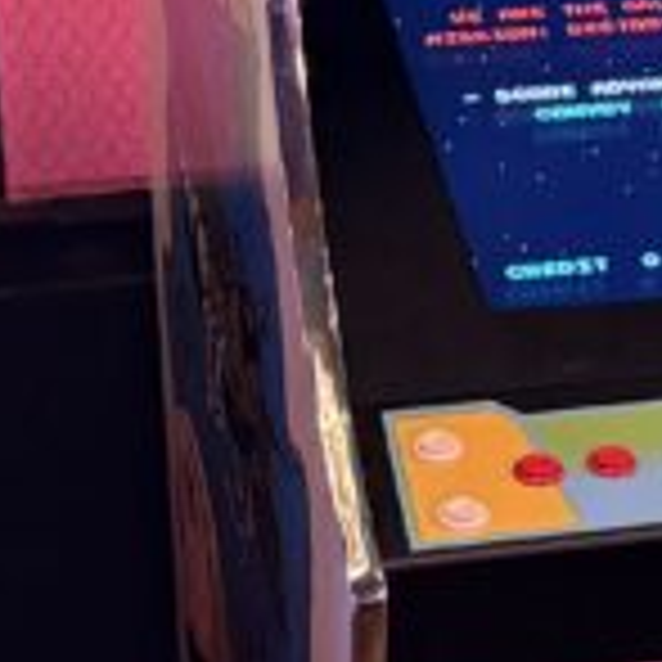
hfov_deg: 11.7
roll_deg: +2.1
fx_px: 3202
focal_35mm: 148
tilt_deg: -13.7
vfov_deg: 11.8
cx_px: 563
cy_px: 270
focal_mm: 6.76
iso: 640
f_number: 1.78
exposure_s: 1/41
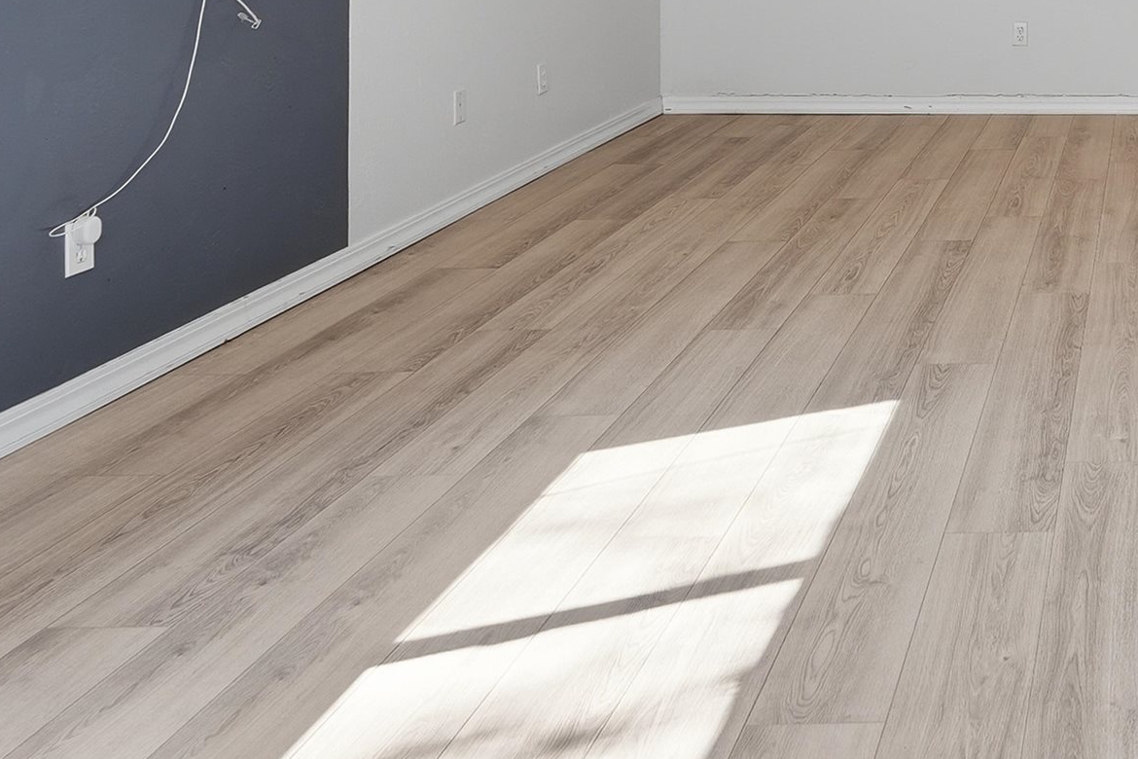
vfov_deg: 27.9
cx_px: 1186
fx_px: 1328
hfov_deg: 39.7
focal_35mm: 42
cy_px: -151
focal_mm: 16
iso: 100
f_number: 8
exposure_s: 1/60
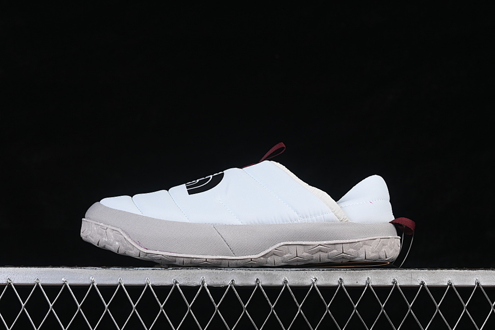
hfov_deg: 27.0
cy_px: 165
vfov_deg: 18.2
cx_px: 248
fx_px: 1031
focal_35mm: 75
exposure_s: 1/100
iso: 160
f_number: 8
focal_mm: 50
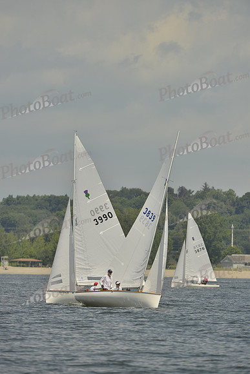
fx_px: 4164
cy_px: 187
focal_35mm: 400
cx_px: 125
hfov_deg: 3.4
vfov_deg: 5.2
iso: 200
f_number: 8
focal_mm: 400
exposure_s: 1/1250
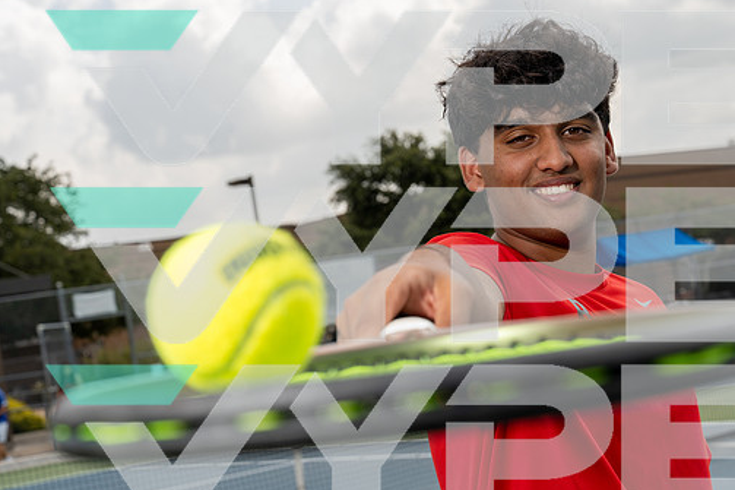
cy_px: 265
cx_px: 422
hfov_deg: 27.0
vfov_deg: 18.2
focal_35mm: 75
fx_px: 1531
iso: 100
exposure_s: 1/250
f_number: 8
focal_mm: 65
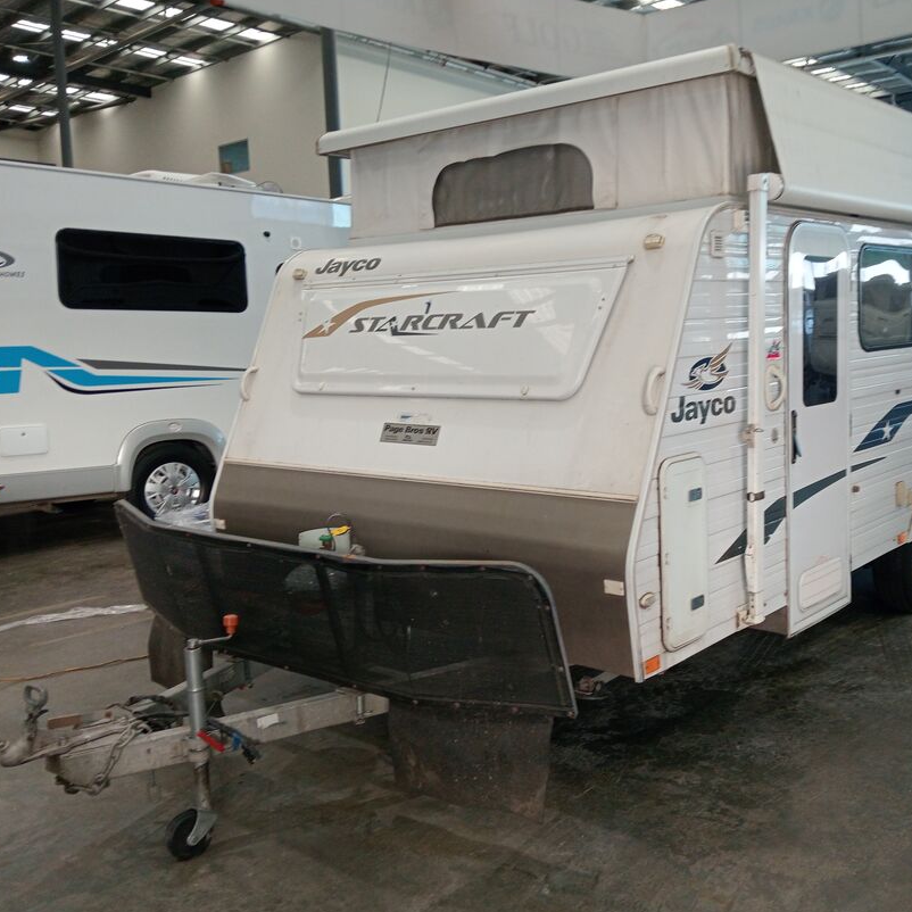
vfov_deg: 48.4
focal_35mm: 34
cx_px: 581
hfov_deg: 47.9
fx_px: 1013
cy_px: 462
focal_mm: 3.98
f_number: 1.8
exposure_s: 1/33.3
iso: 193
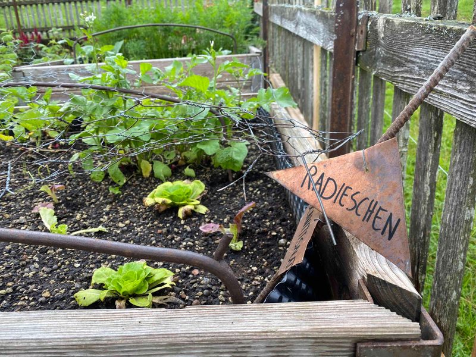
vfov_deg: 53.1
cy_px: 178
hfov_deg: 67.3
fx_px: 358
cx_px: 238
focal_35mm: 26
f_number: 1.8
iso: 32
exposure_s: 1/317
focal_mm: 4.25
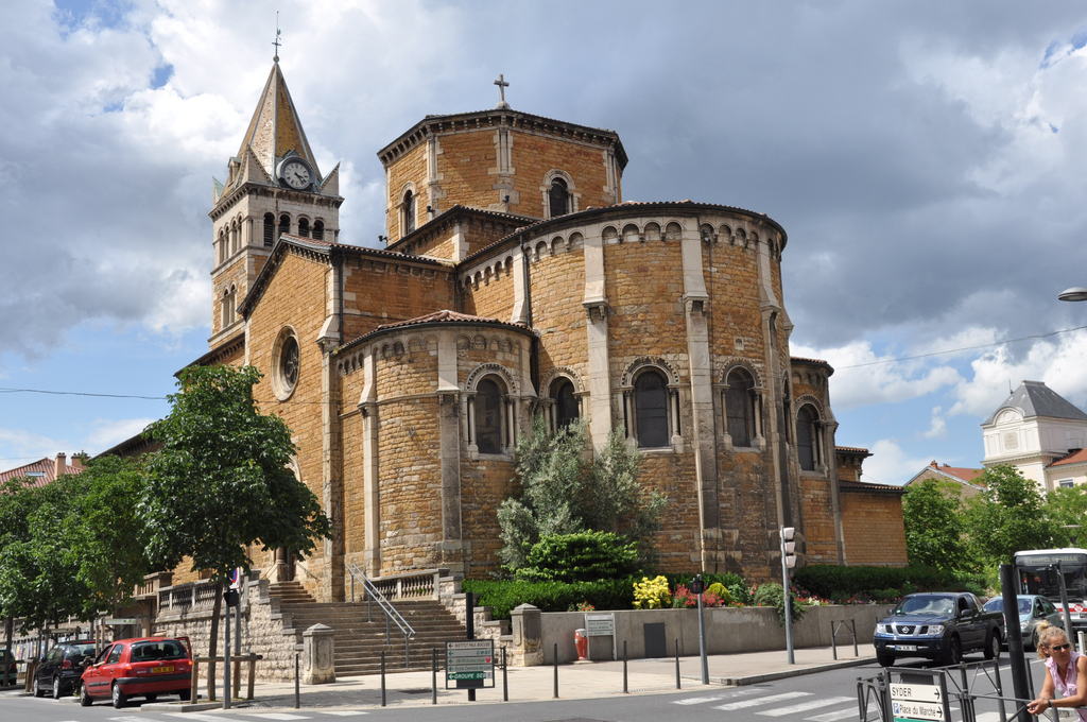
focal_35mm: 40
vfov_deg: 32.9
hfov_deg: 48.0
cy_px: 361
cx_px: 544
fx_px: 1221
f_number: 10
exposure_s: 1/320
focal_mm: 27
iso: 200
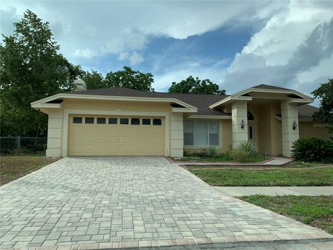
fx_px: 250
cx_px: 166
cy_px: 125
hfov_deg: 67.3
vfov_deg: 53.1
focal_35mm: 26
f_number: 1.8
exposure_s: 1/1779
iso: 25
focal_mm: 4.25
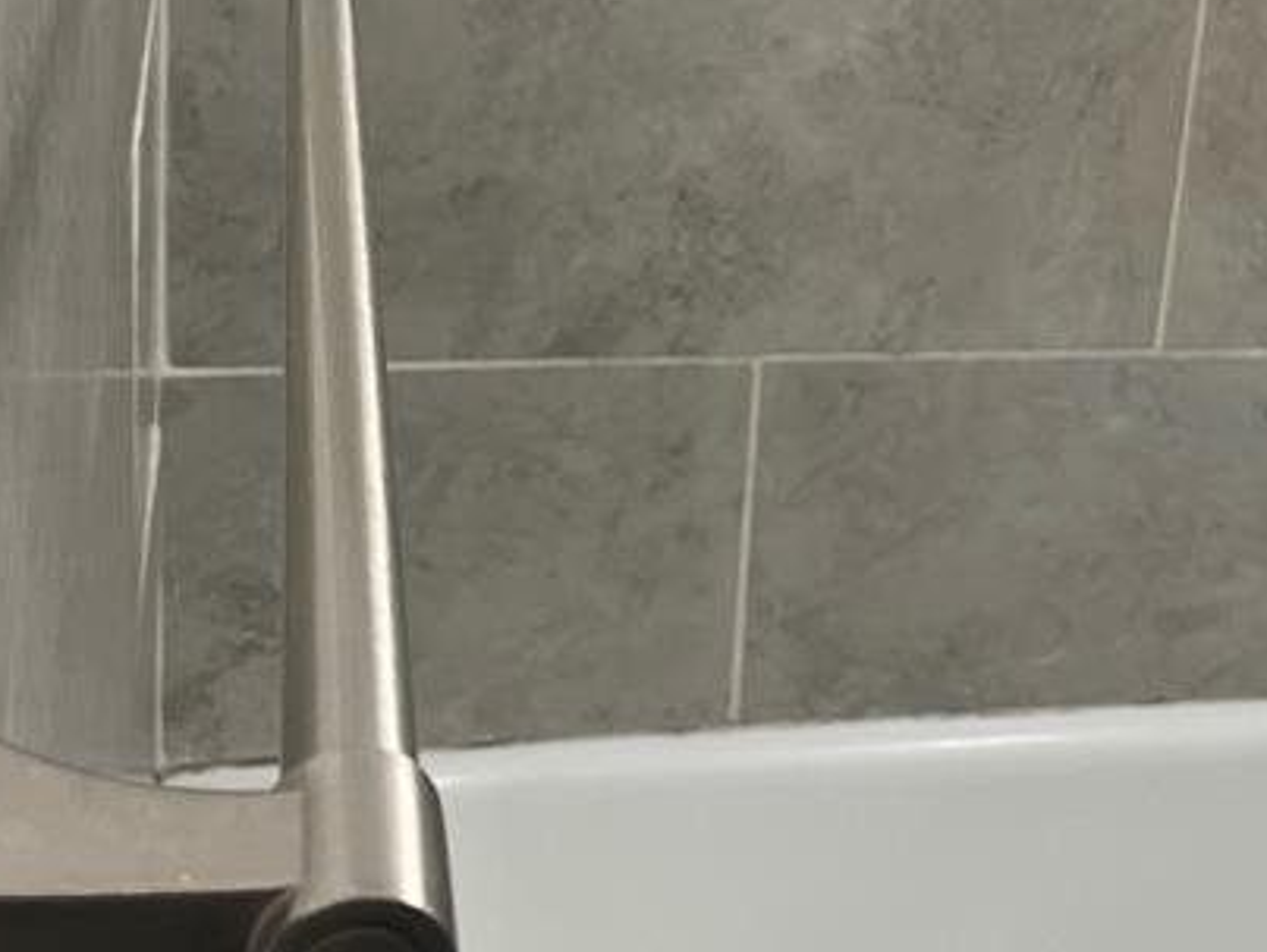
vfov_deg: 21.8
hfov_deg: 29.0
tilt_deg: -18.0
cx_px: 915
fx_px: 2418
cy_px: 101
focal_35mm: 66
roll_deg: -5.7
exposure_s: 1/60
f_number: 1.6
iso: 80
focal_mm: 4.2
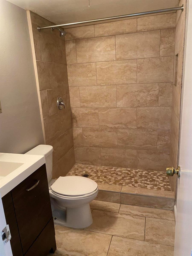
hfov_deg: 53.1
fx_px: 192
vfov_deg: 67.3
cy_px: 128
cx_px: 96
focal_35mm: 26
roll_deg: +3.7
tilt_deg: -15.3
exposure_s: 1/60
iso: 320
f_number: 1.8
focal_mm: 4.25
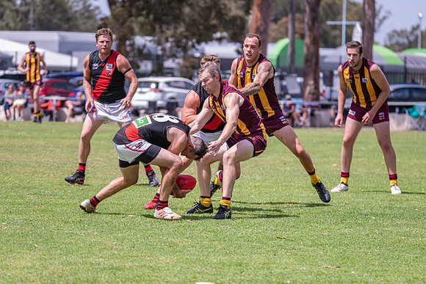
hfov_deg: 9.4
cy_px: 136
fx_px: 2587
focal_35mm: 219
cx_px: 222
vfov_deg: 6.3
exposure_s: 1/2500
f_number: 6.3
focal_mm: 210
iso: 800
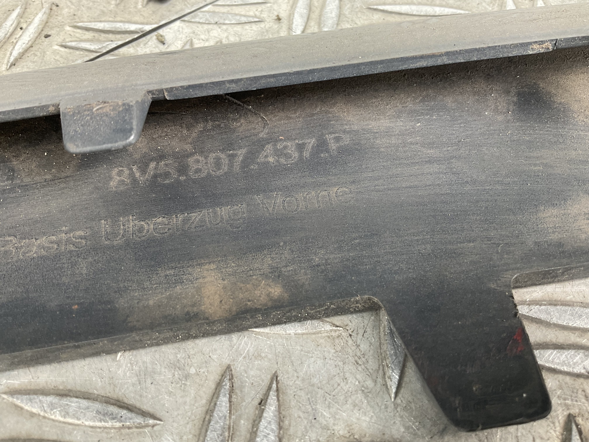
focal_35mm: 29
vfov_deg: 48.2
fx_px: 493
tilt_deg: -57.8
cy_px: 221
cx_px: 294
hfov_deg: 61.7
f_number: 1.8
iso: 50
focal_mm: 3
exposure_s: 1/50
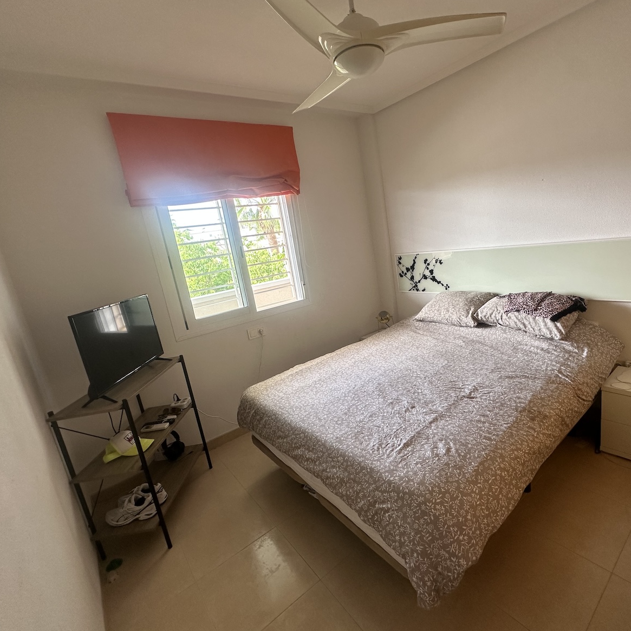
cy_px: 314
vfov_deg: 84.0
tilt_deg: -12.7
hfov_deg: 83.7
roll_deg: +8.2
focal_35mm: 17
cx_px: 348
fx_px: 351
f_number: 2.2
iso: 100
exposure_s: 1/99
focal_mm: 2.22
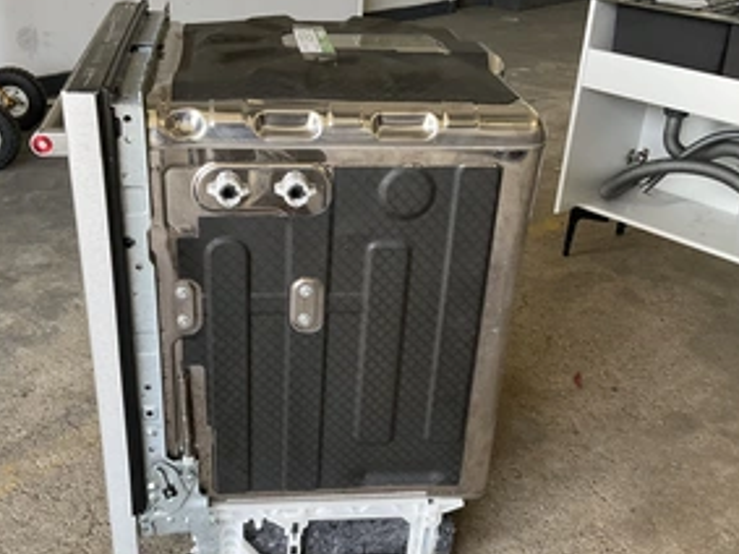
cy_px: 329
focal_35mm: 41
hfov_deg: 45.7
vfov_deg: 35.0
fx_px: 875
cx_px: 319
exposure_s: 1/120
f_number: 1.8
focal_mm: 3
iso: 50
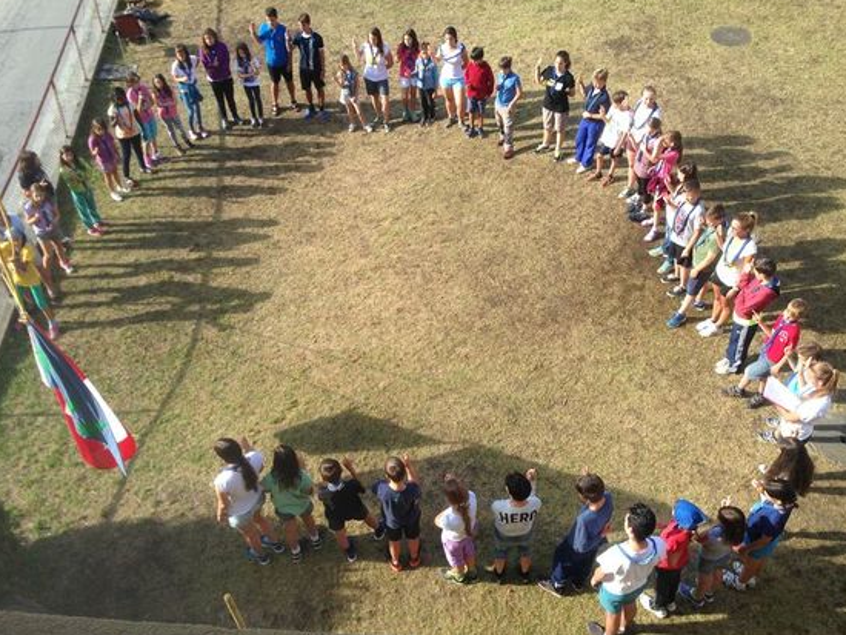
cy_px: 321
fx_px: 880
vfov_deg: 39.7
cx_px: 428
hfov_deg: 51.3
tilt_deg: -47.5
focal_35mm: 36
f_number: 2.4
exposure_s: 1/387
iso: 50
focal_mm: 4.12
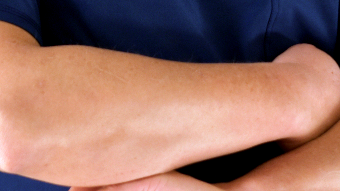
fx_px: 2413
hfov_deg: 8.1
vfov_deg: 4.5
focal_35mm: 268
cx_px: 189
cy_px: -156
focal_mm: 55
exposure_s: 1/40
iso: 400
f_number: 5.6
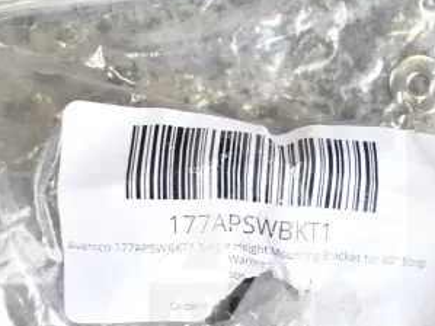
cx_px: 311
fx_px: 666
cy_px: 236
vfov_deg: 27.2
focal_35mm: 53
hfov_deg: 35.6
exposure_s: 1/80
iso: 200
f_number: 4.5
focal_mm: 18
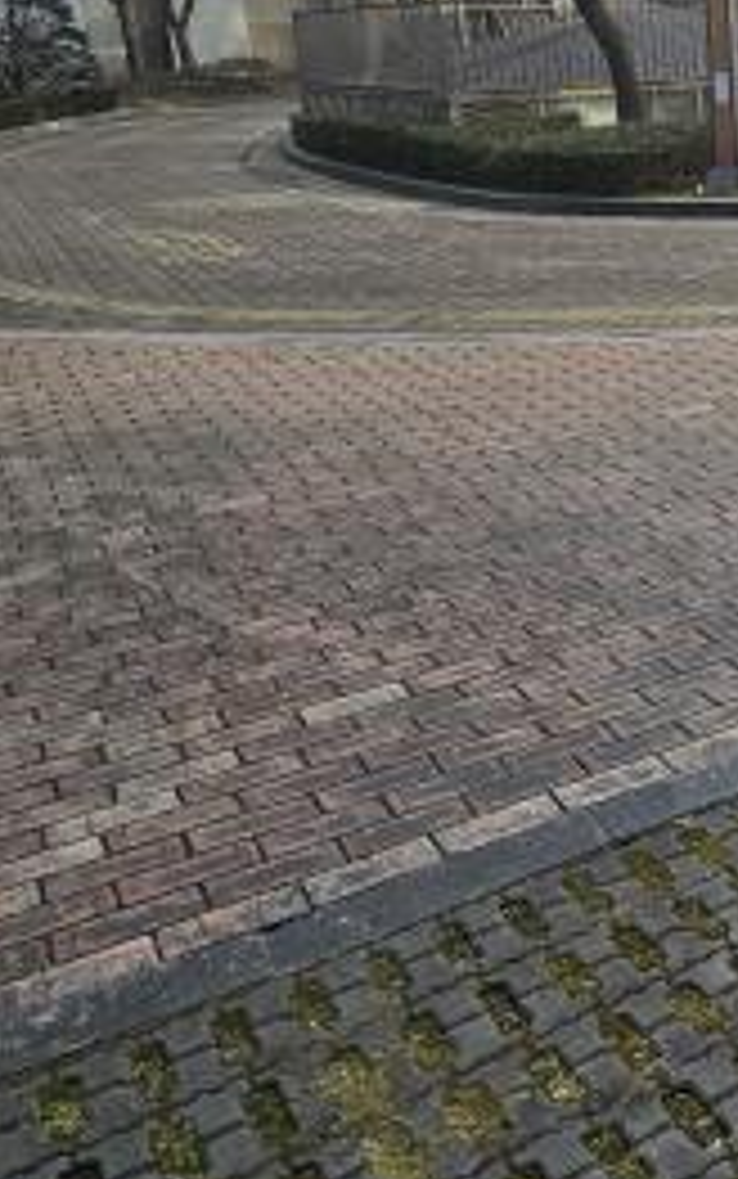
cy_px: 292
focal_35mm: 42
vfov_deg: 45.5
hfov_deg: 23.6
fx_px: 1350
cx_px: 1138
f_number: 2.2
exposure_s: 1/876
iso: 50
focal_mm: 2.2
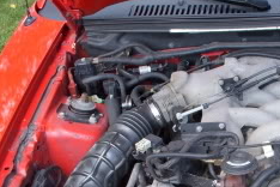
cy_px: 159
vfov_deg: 16.5
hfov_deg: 23.8
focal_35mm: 82
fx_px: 638
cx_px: 270
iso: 100
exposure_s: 1/125
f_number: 3.3
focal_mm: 6.3
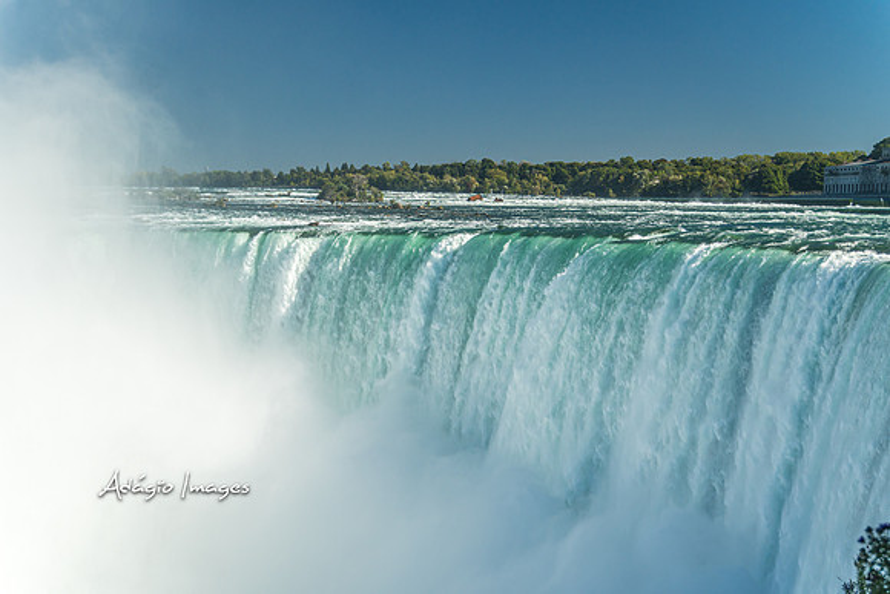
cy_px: 297
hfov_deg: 32.6
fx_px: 1521
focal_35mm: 62
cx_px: 445
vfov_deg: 22.1
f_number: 5.6
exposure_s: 1/500
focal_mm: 41
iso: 100
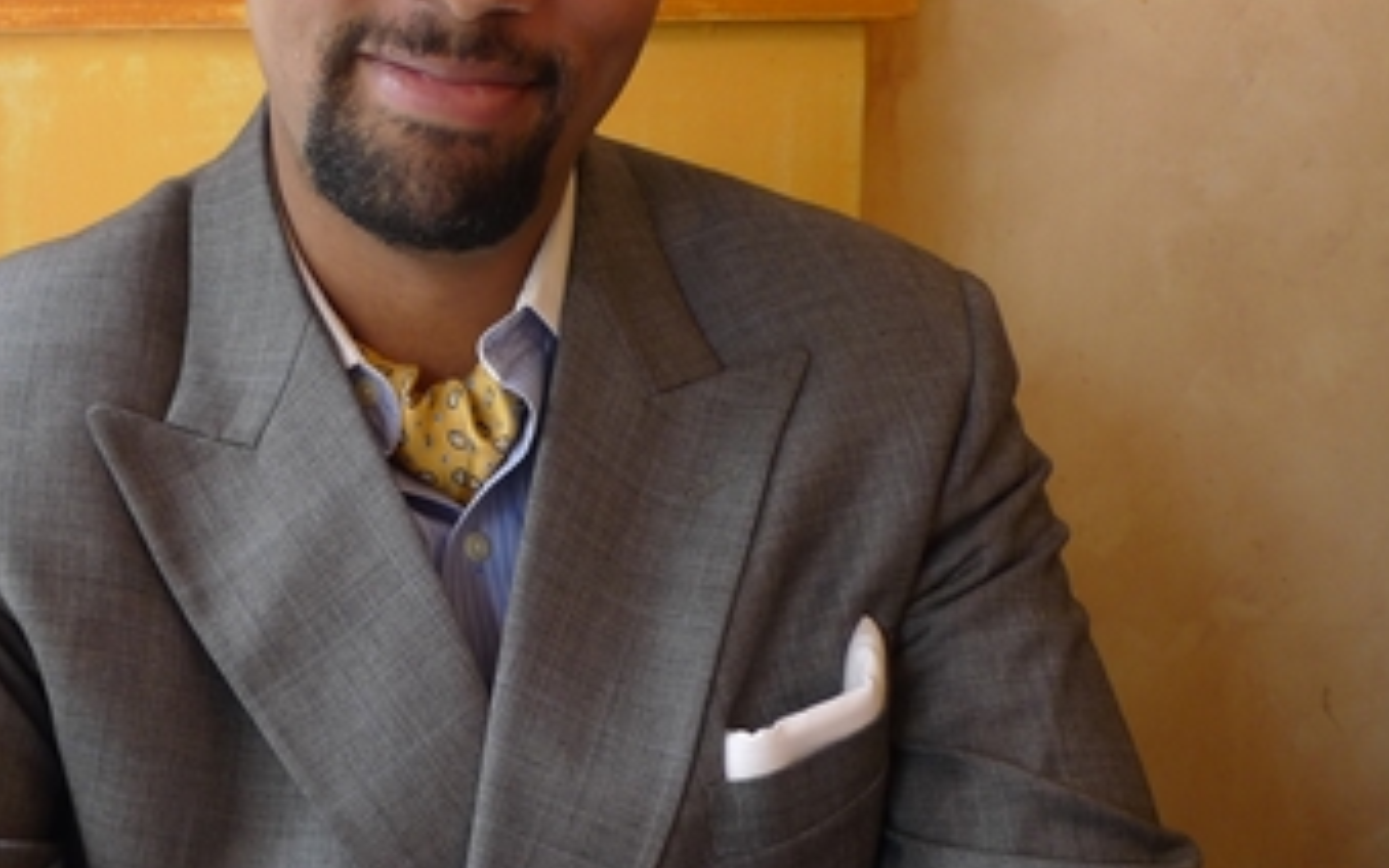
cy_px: 471
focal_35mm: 48
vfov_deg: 26.9
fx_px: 1817
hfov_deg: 41.2
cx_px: 434
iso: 80
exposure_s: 1/30
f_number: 2
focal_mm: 5.1
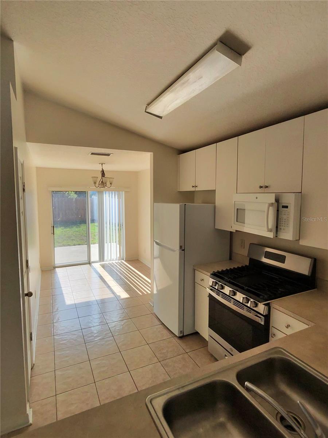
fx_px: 164
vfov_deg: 106.2
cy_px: 219
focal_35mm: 13
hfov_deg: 89.9
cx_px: 164
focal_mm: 2.24
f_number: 2.2
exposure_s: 1/263
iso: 54
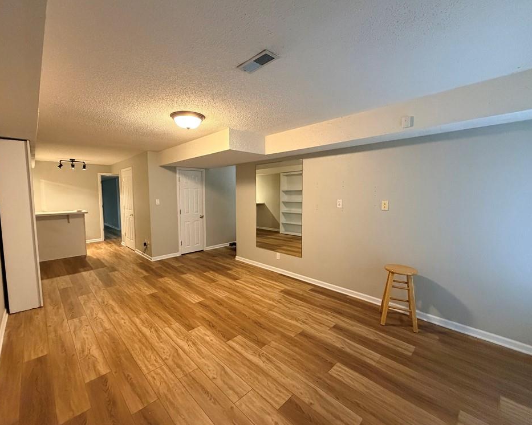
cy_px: 209
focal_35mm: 15
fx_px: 236
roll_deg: +0.8
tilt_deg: -3.9
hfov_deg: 96.7
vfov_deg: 84.0
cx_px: 250
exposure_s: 1/60
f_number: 2.2
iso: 640
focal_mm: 2.22
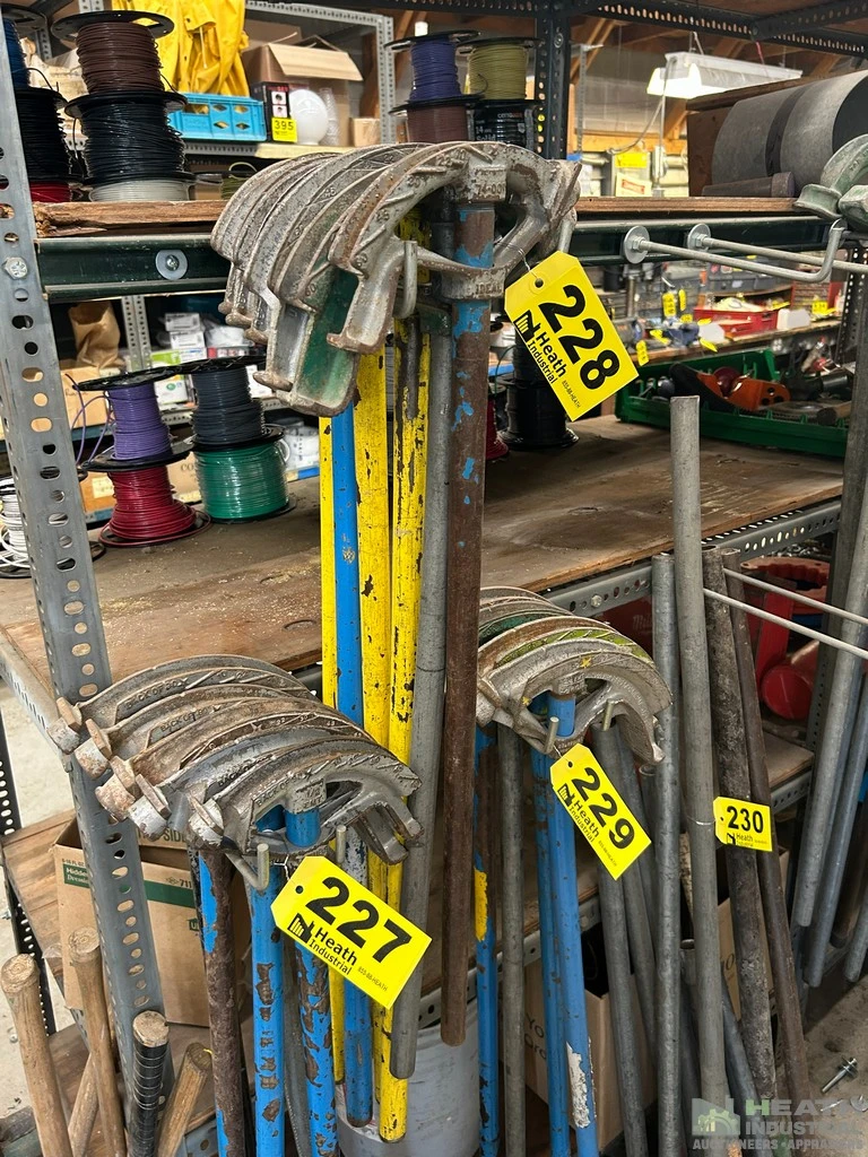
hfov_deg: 53.1
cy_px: 578
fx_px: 869
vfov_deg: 67.3
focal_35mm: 26
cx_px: 434
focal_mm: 5.7
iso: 160
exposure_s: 1/60
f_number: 1.5
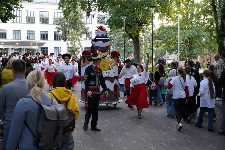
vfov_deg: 26.0
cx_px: 112
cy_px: 75
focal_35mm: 52
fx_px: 325
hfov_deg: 38.2
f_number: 4.5
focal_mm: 35
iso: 2500
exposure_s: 1/160
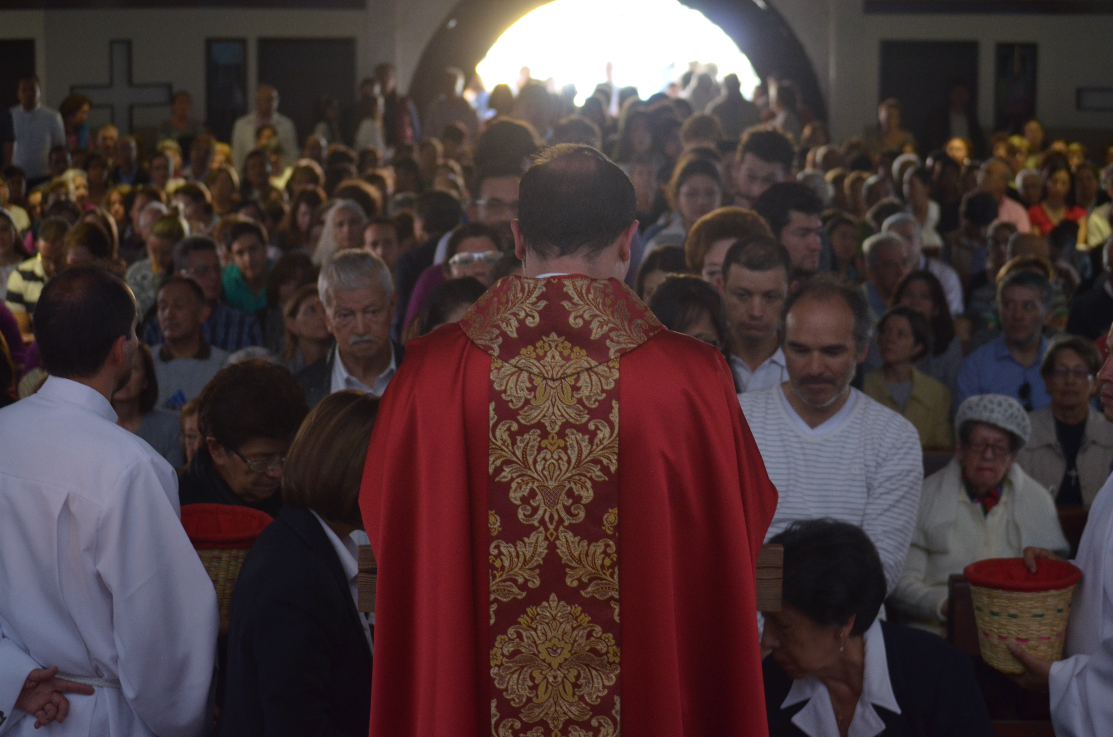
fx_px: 2545
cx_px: 556
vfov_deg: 16.5
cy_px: 368
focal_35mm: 82
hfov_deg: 24.7
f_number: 4
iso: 900
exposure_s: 1/30
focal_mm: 55
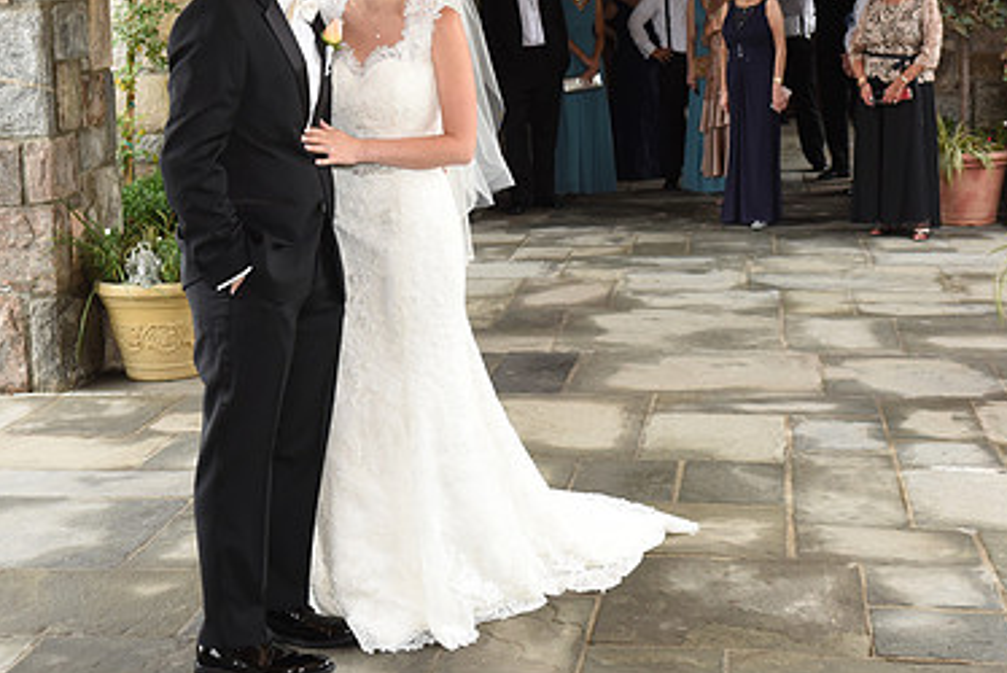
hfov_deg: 32.4
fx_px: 1736
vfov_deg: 21.8
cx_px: 493
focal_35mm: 62
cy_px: 195
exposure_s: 1/250
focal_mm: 40
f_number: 5.6
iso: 1000
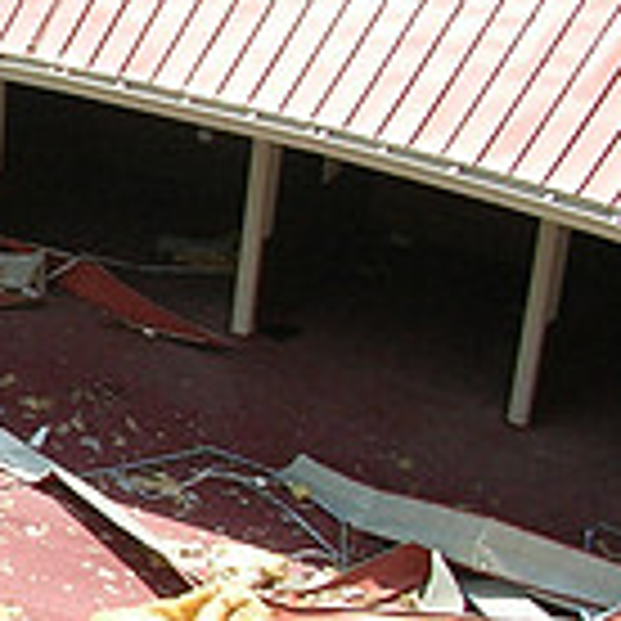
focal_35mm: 130
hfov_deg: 11.9
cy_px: 338
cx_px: -644
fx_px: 2639
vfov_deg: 13.4
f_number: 5.6
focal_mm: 5.8
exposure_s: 1/262
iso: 71
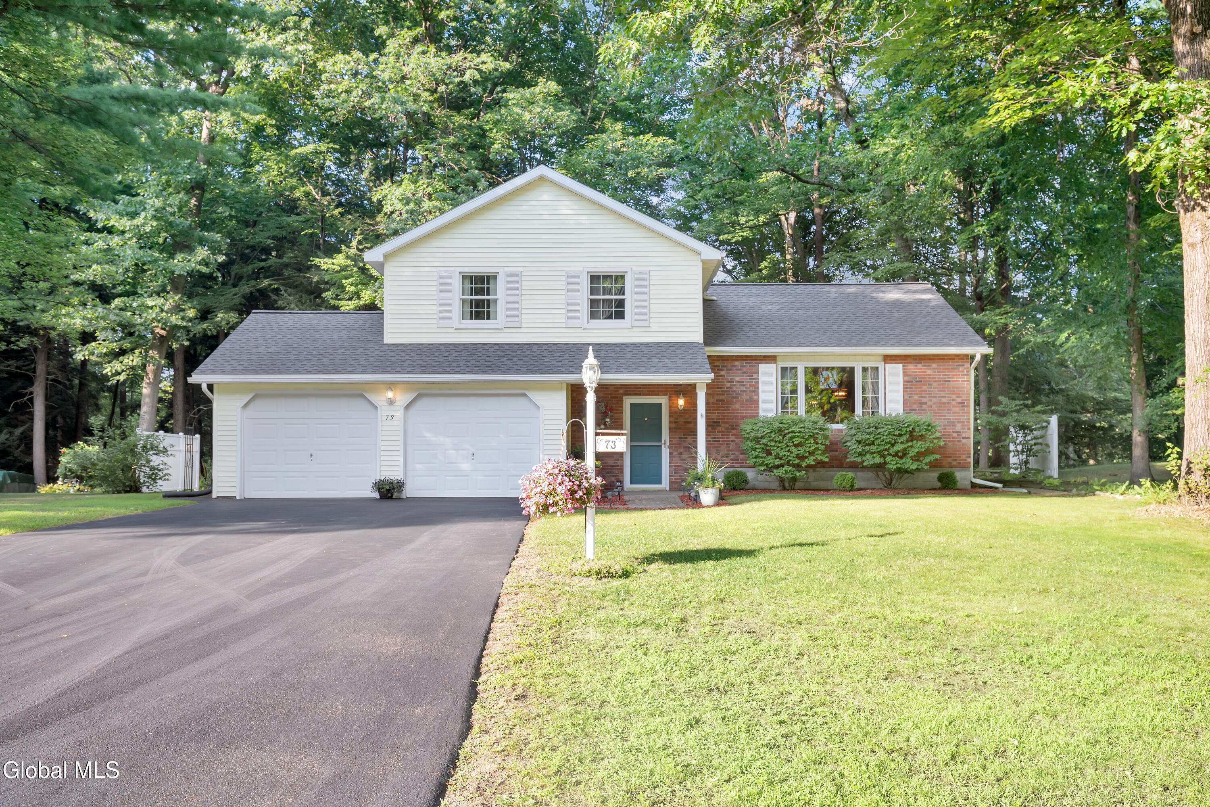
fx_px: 1008
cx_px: 605
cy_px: 404
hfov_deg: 61.9
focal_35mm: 30
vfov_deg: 43.6
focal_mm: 30
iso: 250
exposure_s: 1/125
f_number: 7.1
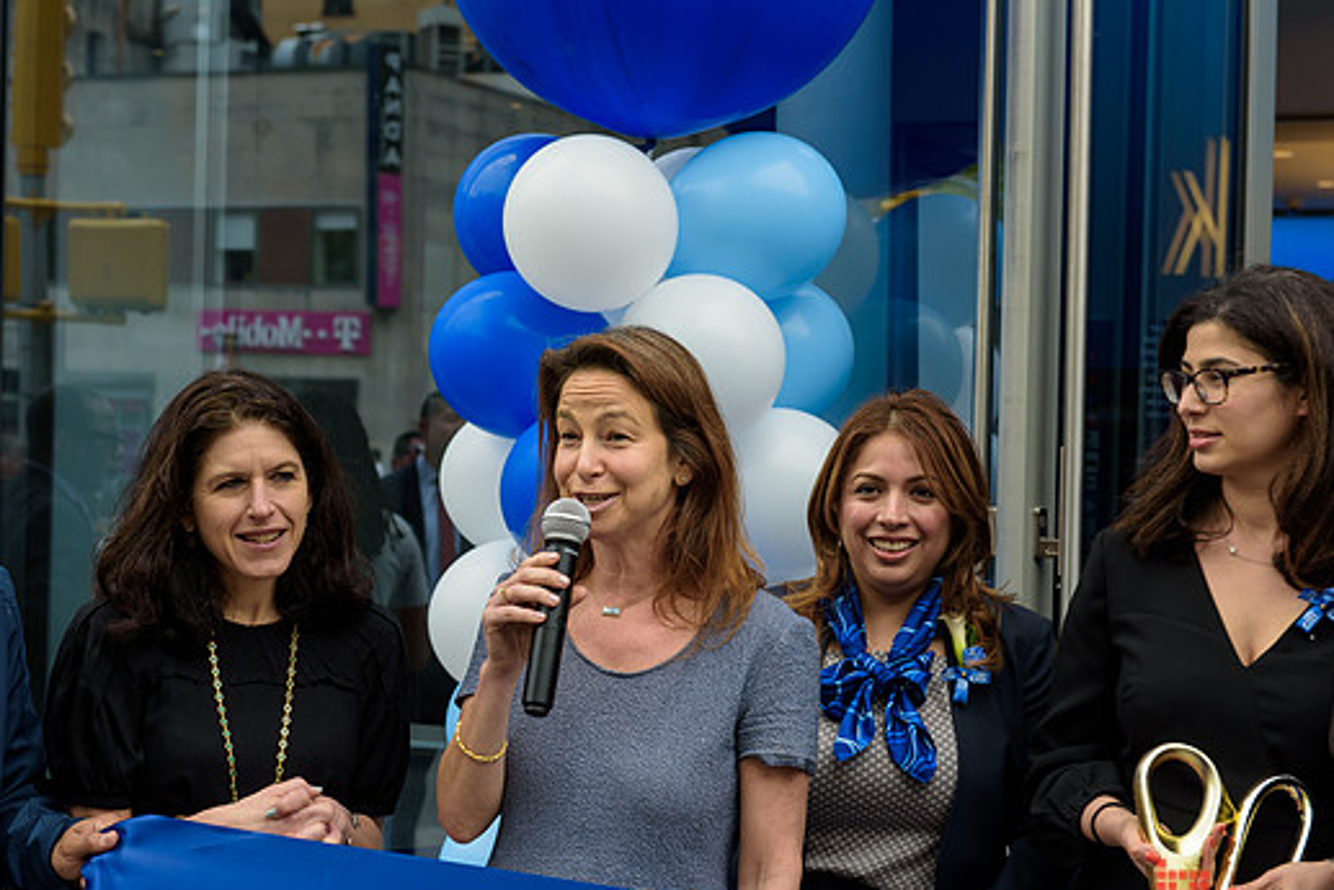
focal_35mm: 74
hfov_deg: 27.3
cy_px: 494
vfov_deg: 18.4
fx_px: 2743
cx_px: 591
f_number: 5
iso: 200
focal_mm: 66
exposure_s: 1/250
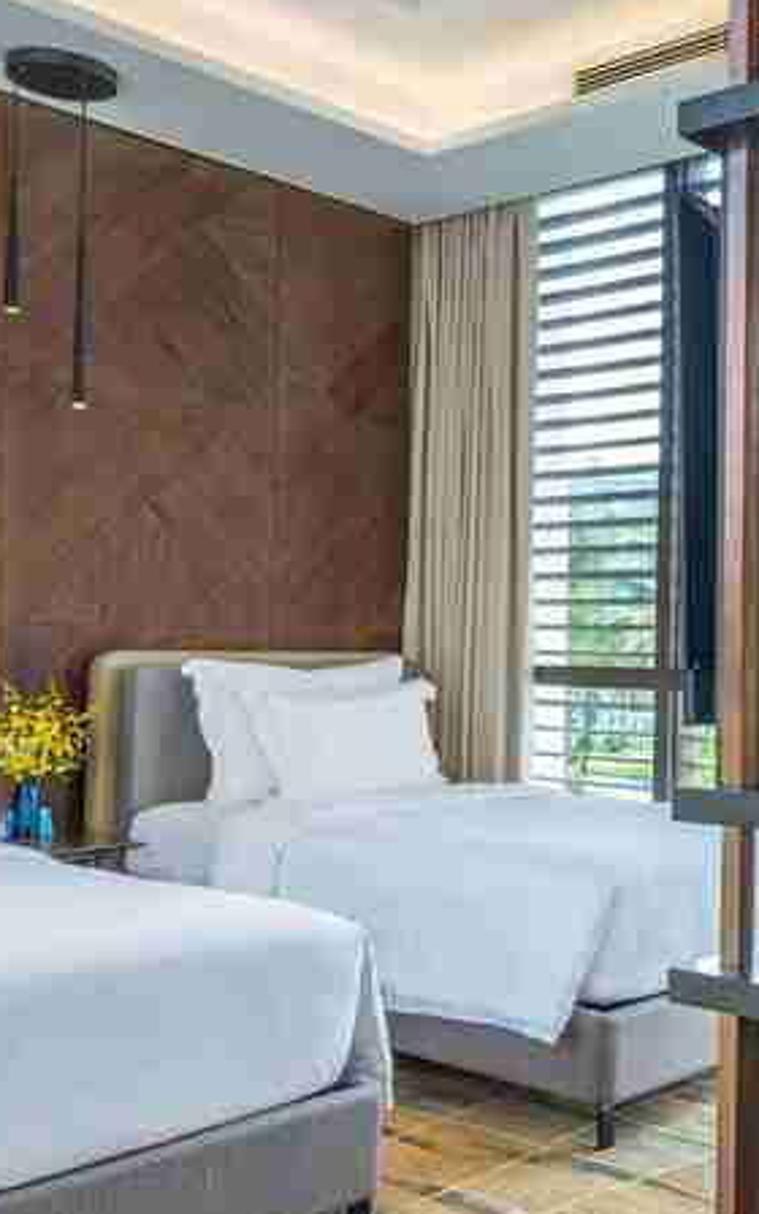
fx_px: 1423
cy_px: 631
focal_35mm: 43
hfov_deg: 28.5
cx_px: 709
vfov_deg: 46.2
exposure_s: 1/20
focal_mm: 14
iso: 100
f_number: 9
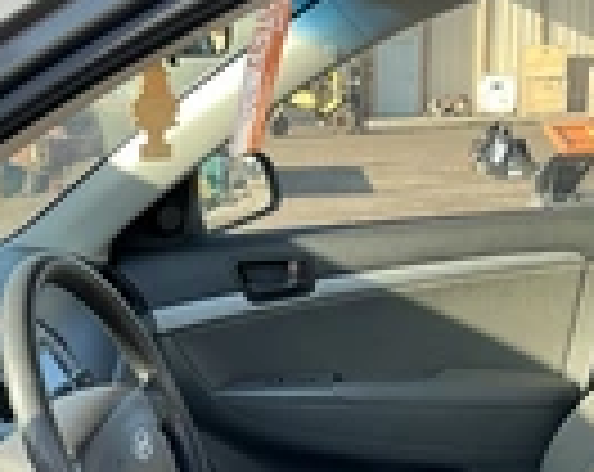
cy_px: 647
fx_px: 1456
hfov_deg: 23.0
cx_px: 194
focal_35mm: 83
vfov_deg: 17.1
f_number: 1.8
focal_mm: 3
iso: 20
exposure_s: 1/159
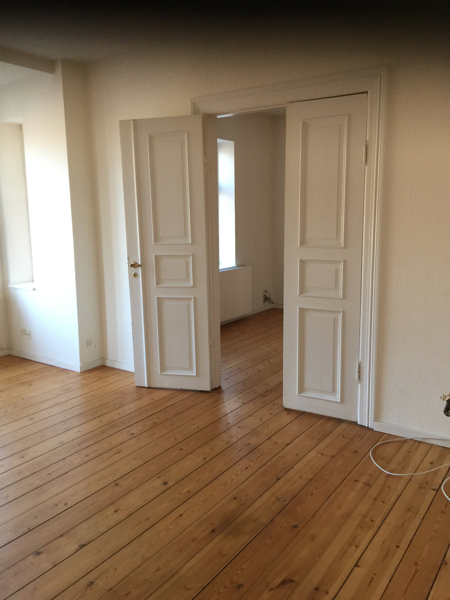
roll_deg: -0.6
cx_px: 225
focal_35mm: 29
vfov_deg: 61.7
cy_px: 300
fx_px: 503
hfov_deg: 48.2
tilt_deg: -7.8
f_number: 2.2
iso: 40
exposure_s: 1/17
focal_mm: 4.15
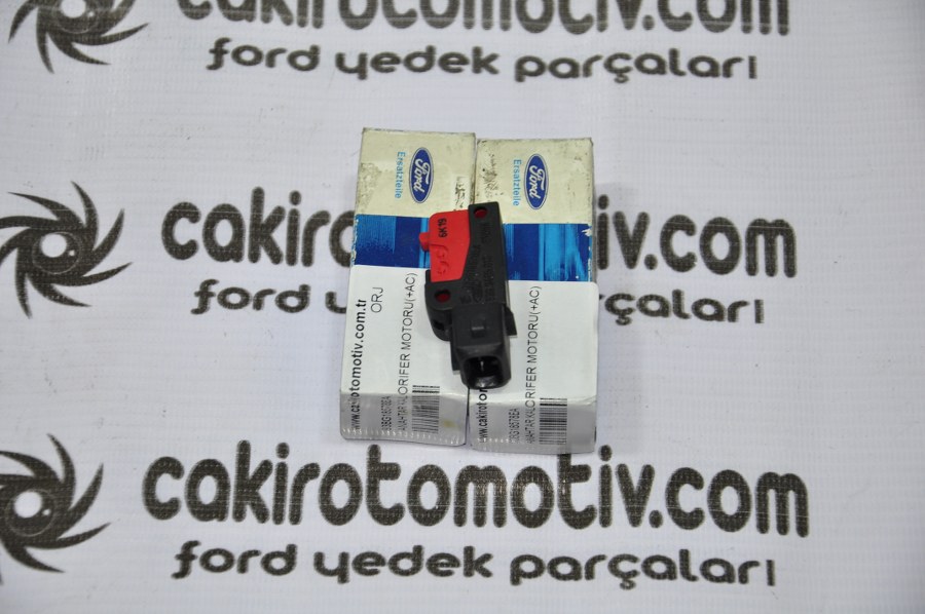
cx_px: 462
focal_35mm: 120
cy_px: 307
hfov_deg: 17.1
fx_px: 3080
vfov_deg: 11.4
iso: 200
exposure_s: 1/40
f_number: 5.3
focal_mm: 80
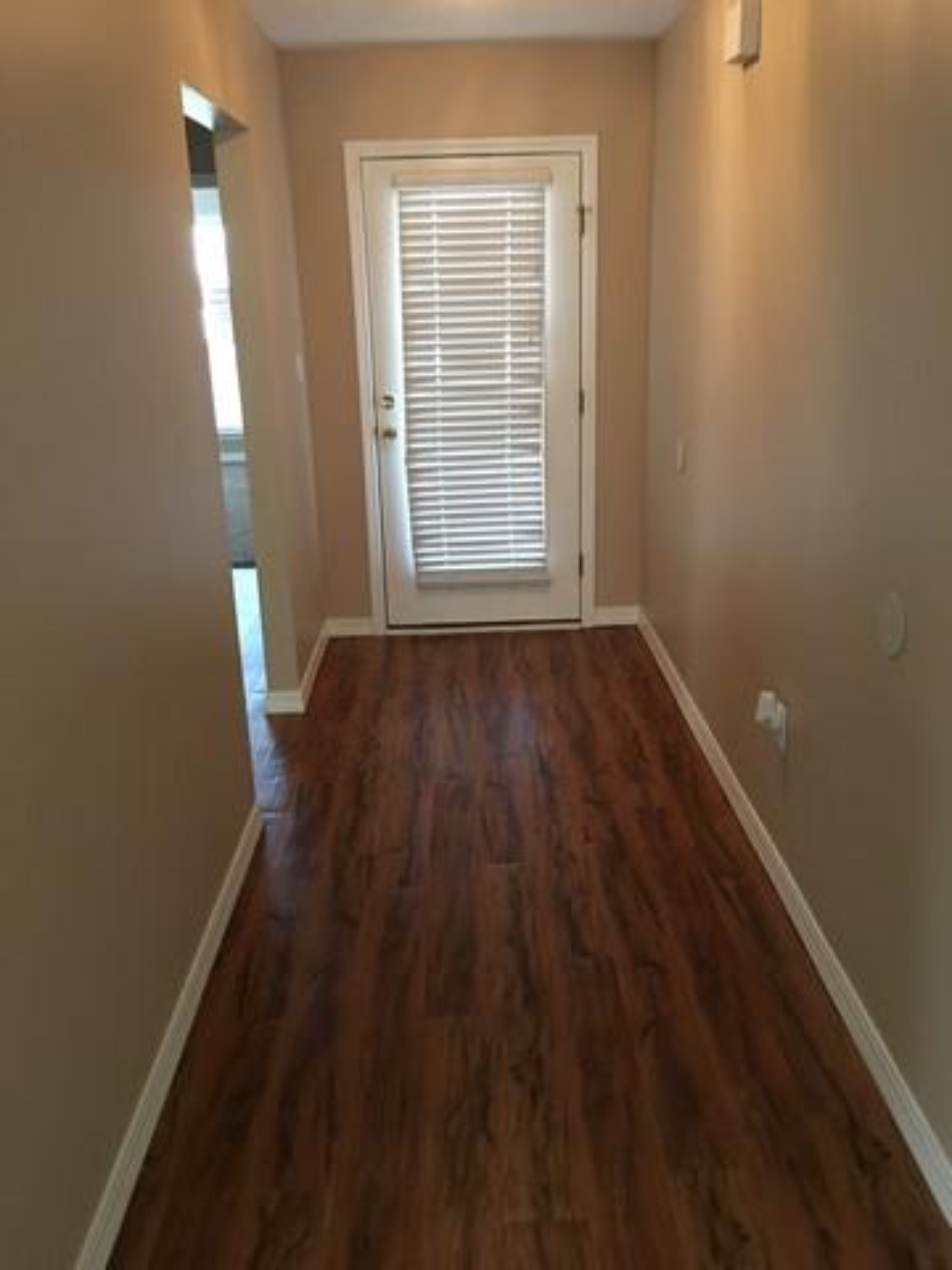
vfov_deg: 61.7
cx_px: 476
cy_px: 635
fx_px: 1063
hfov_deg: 48.2
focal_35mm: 29
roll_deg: +1.9
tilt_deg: -16.7
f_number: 2.2
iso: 100
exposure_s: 1/10
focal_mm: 4.15
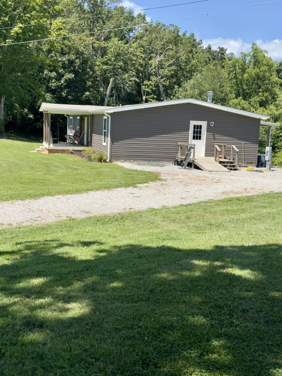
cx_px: 141
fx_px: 522
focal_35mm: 48
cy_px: 188
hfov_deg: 30.3
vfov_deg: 39.7
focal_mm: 6.86
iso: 64
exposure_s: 1/3058
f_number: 1.78
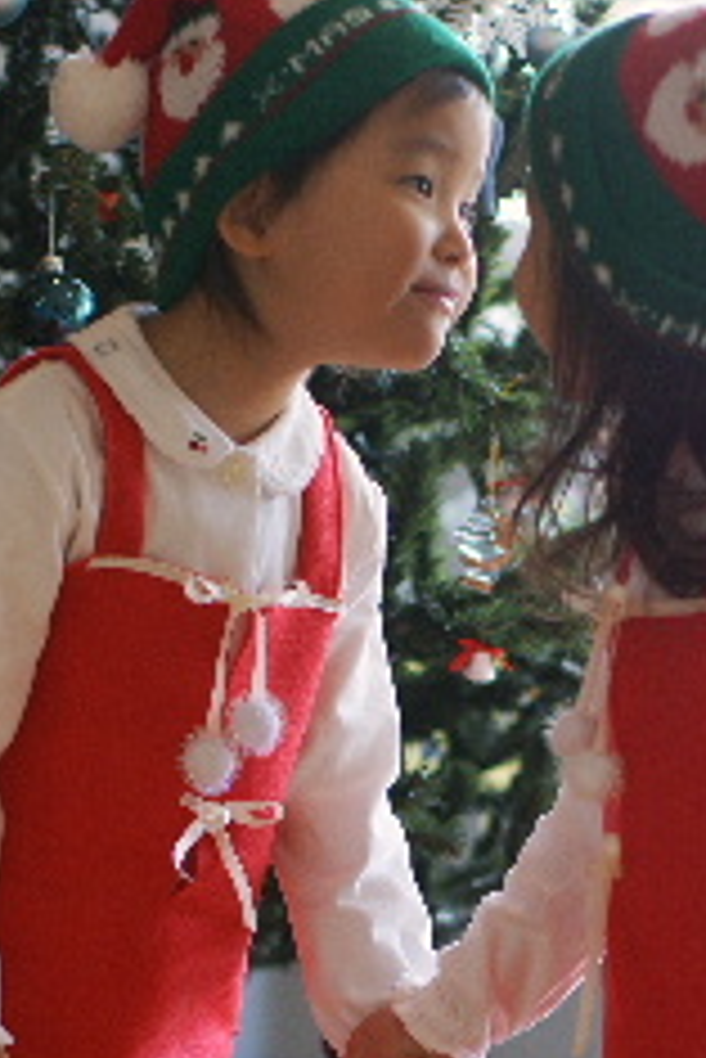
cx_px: 414
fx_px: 4670
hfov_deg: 8.6
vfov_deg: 12.8
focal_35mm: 159
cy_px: 979
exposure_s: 1/100
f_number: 2
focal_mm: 50
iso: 100
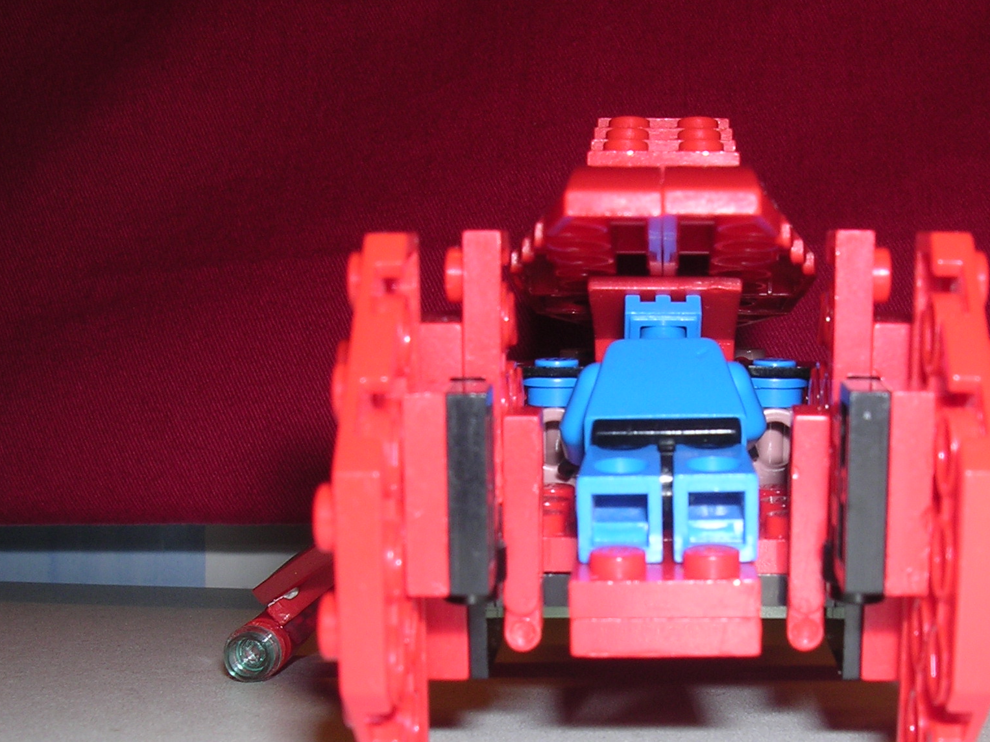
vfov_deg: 28.4
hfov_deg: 37.1
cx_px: 657
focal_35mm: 51
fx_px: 1458
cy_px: 469
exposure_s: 1/60.1
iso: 100
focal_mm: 5.8
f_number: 5.6
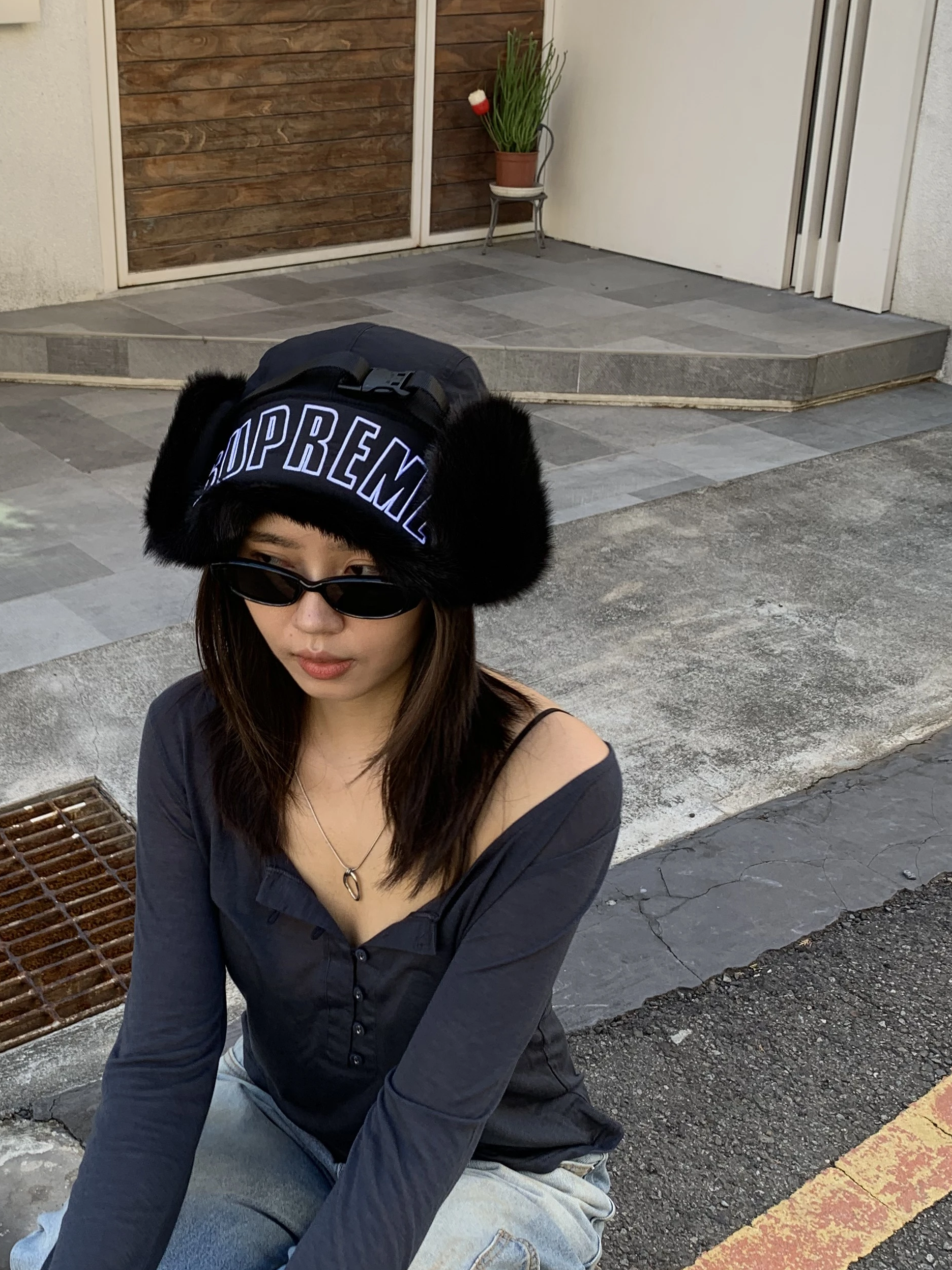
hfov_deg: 34.0
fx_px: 1540
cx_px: 308
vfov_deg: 44.8
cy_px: 646
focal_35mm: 42
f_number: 1.8
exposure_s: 1/135
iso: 25
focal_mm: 4.25
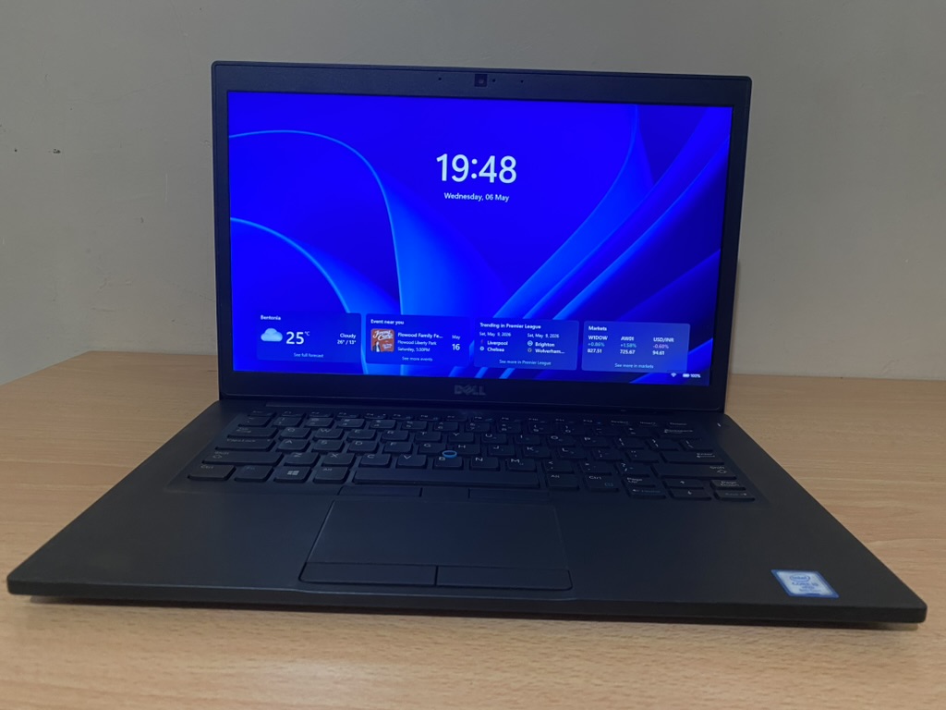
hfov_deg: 67.3
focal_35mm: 26
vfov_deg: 53.1
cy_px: 355
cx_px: 473
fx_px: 711
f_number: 1.8
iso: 320
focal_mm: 4.25
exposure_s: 1/33
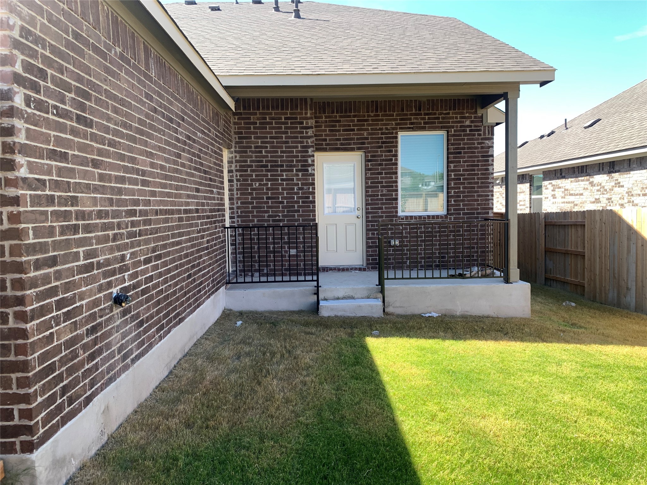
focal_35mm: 26
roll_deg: +0.7
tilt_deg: -3.2
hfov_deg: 67.3
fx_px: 486
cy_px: 242
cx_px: 324
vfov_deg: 53.1
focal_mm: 4.25
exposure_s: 1/549
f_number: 1.8
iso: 25
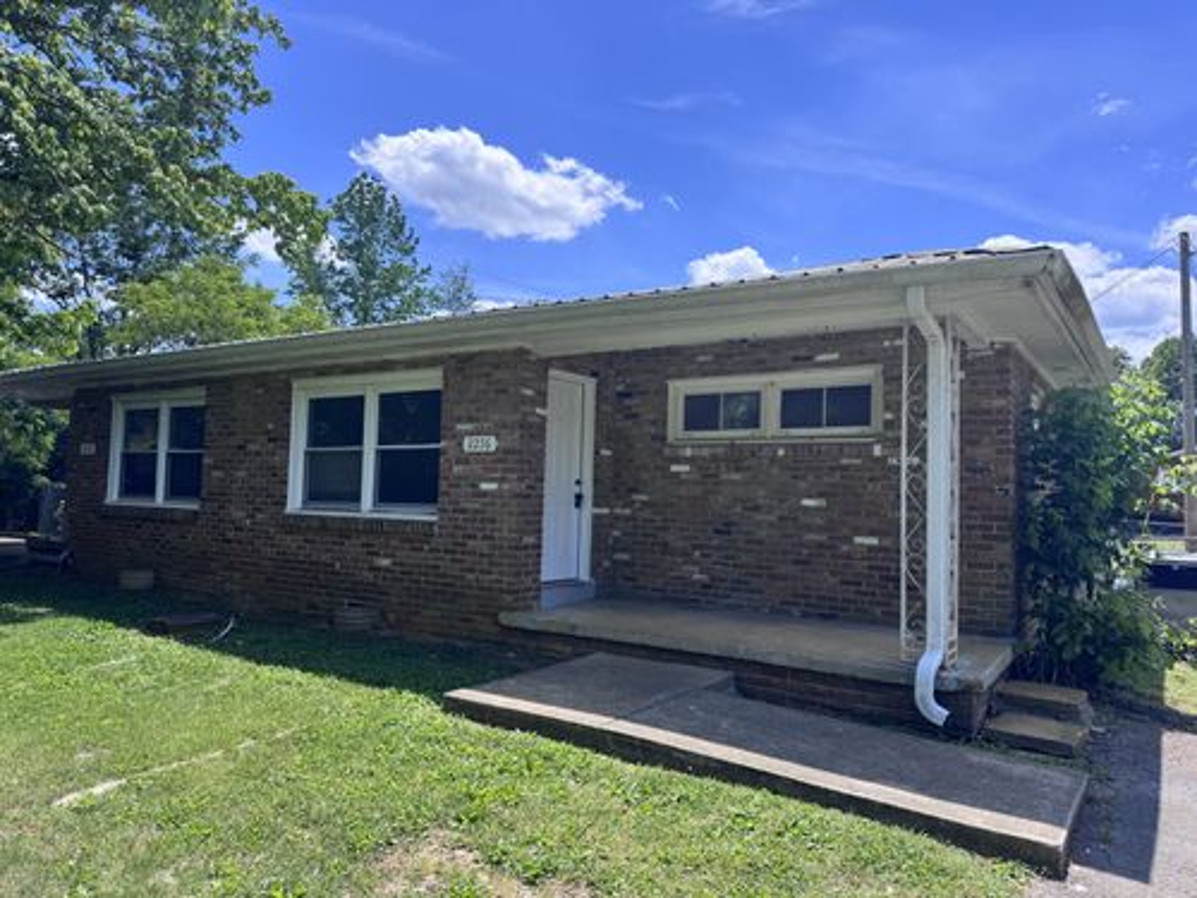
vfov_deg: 56.8
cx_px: 598
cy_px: 449
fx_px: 830
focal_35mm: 24
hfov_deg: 71.6
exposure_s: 1/3413
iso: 80
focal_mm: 6.76
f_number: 1.78
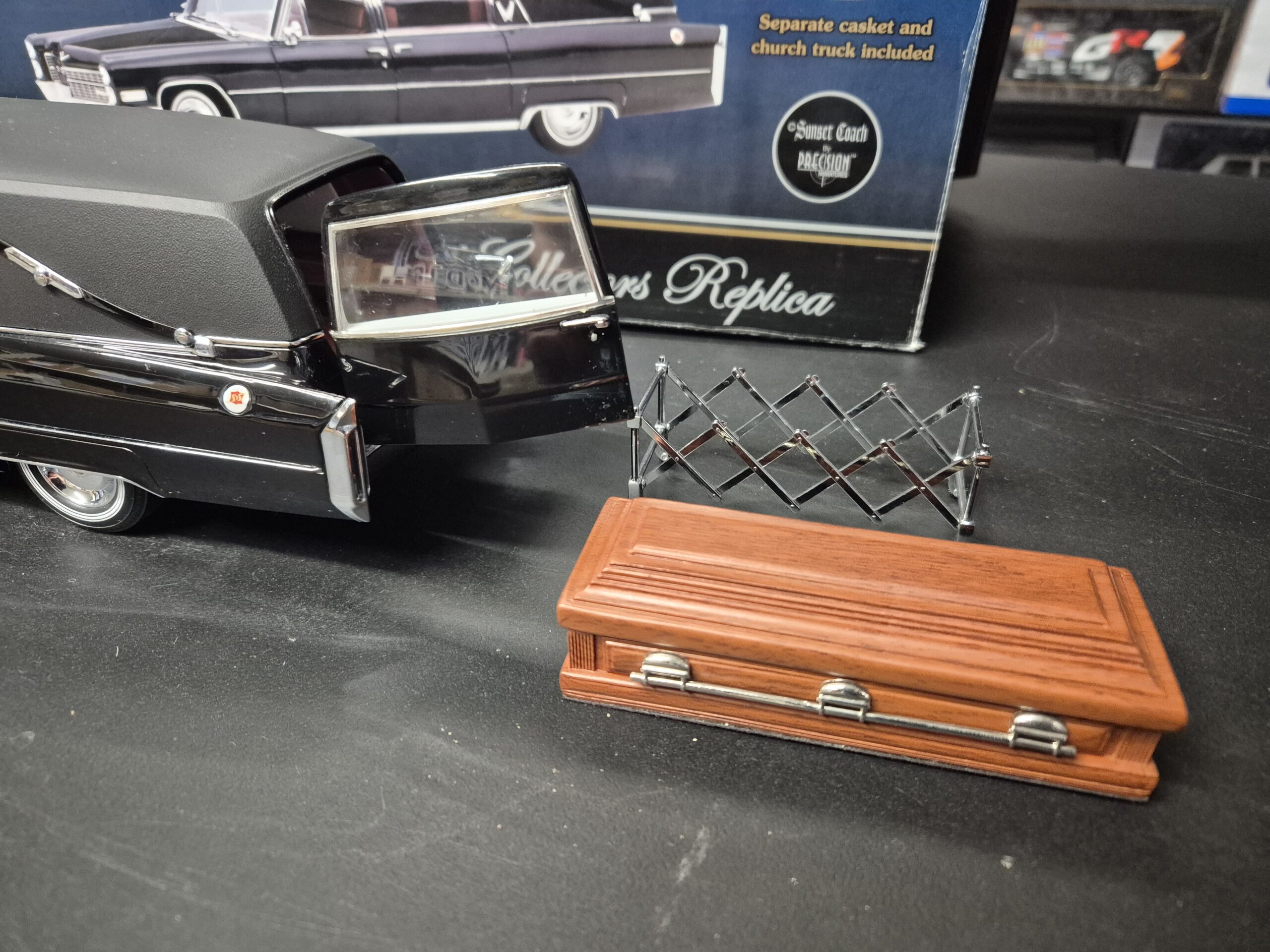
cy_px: 476
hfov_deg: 73.9
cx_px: 635
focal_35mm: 23
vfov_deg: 58.9
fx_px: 844
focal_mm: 5.4
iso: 1250
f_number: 1.8
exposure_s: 1/100
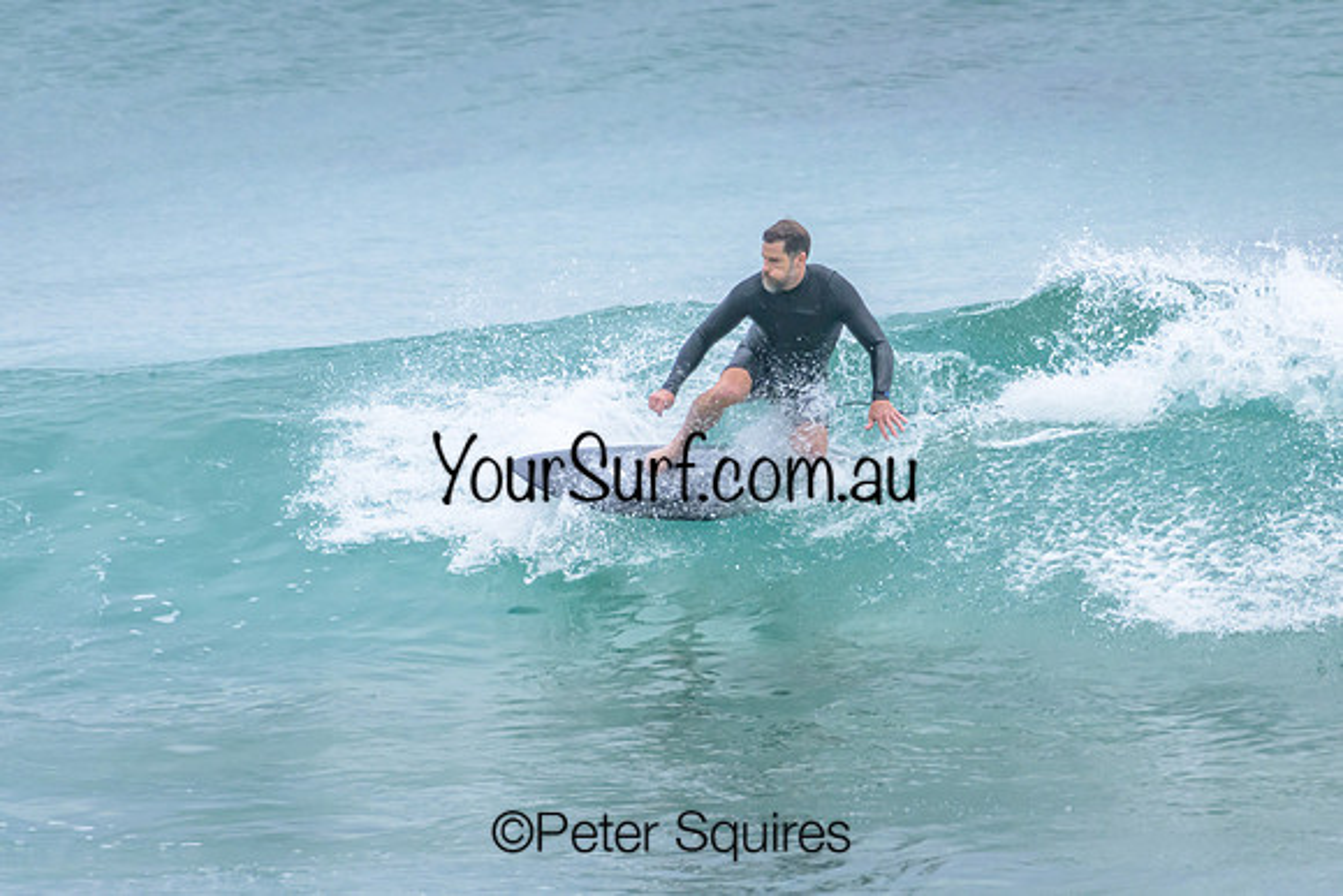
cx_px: 672
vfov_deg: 1.5
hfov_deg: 2.3
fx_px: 33581
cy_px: 448
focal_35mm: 900
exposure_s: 1/2000
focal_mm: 900
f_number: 11
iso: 3600
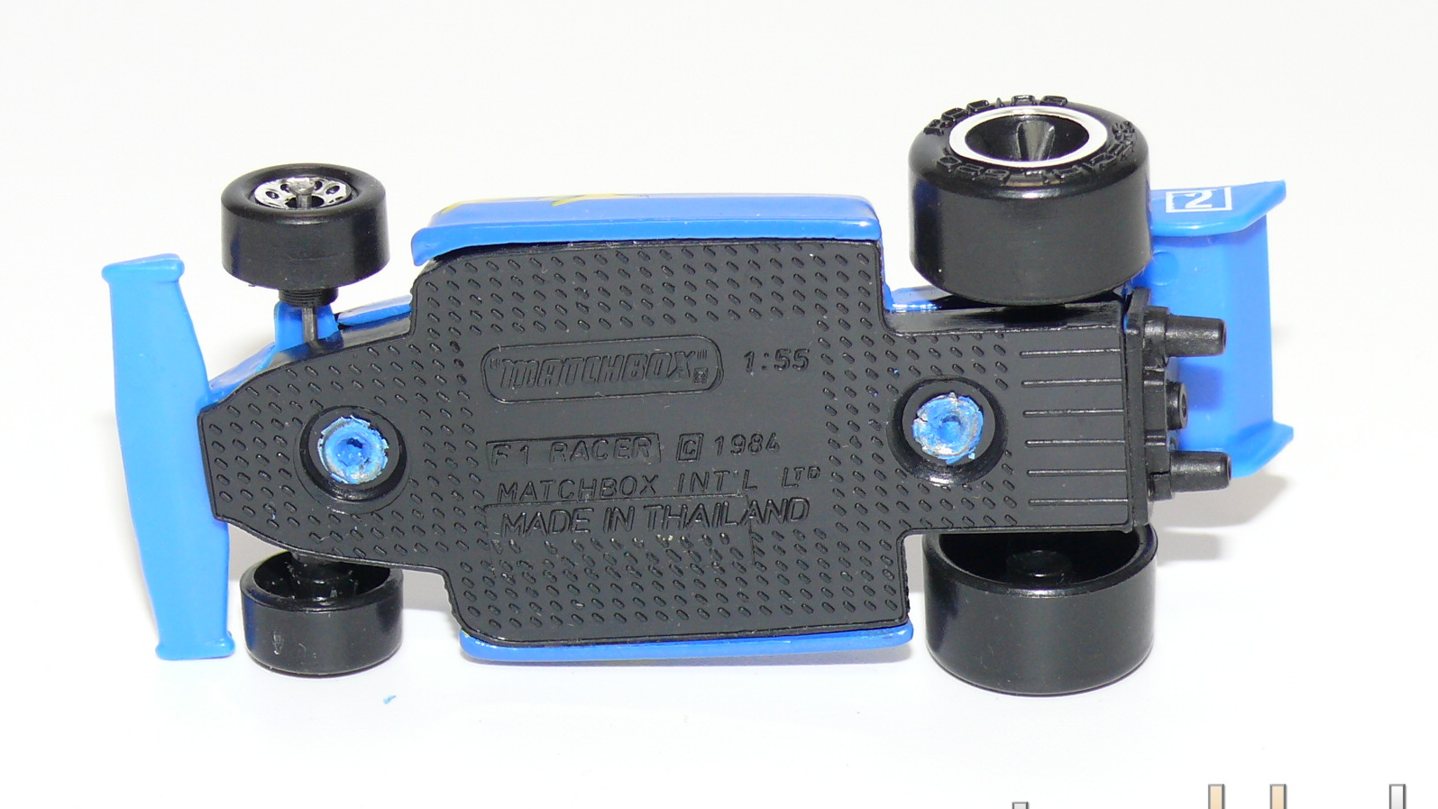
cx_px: 719
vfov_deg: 11.4
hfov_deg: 20.2
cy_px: 381
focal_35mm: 106
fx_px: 4042
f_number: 4
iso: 100
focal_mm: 13.2
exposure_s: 1/30
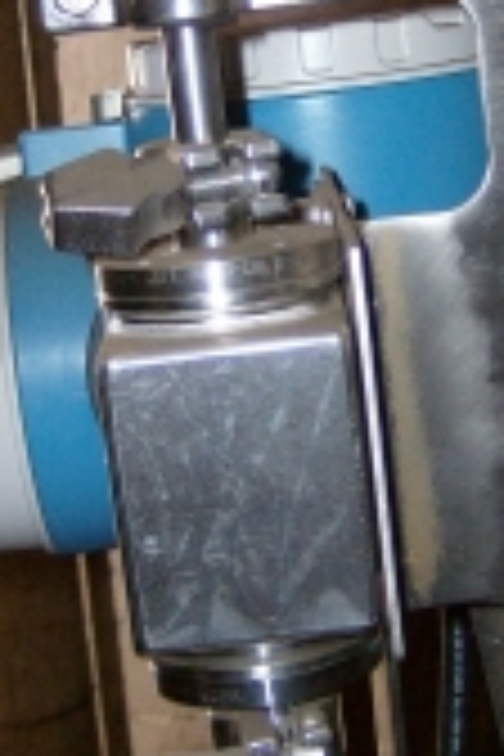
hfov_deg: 14.5
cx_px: 286
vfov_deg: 21.6
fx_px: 1974
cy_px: 274
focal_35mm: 94
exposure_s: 1/60
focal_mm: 6
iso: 200
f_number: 2.8
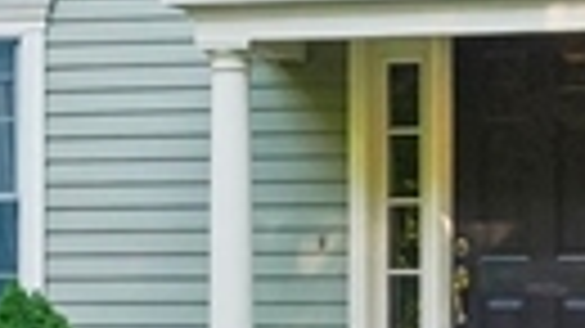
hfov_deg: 10.5
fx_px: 3194
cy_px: 290
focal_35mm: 206
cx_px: 216
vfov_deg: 5.9
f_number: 2.8
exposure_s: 1/240
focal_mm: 12.29
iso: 380
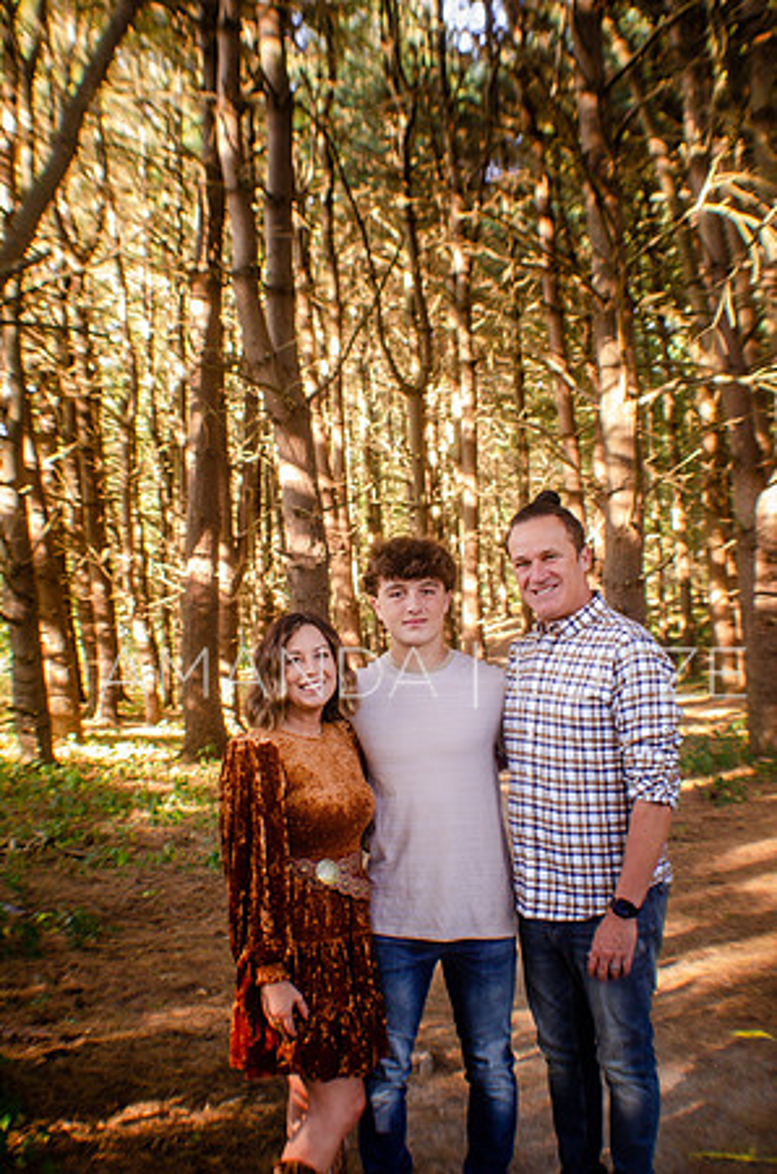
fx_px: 1707
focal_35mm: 52
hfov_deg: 25.6
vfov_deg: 37.9
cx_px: 388
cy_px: 587
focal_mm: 35
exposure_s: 1/60
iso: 640
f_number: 4
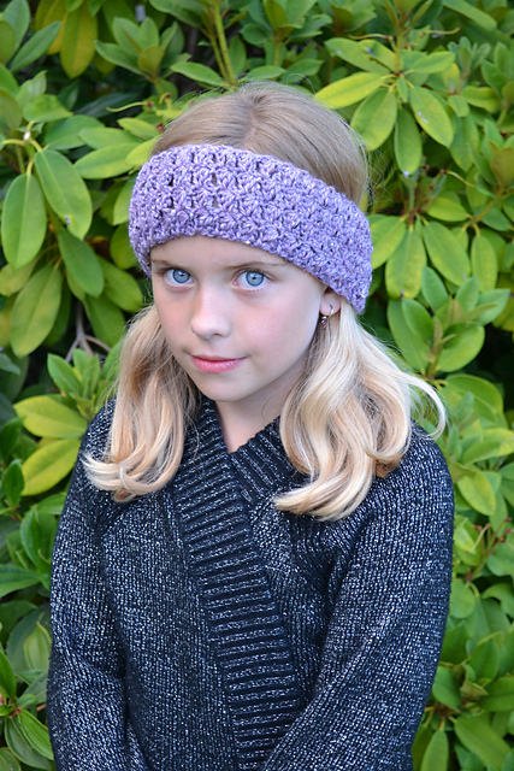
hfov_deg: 21.6
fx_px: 1348
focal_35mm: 63
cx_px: 257
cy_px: 386
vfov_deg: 31.9
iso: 400
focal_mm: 42
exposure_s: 1/40
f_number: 5.3
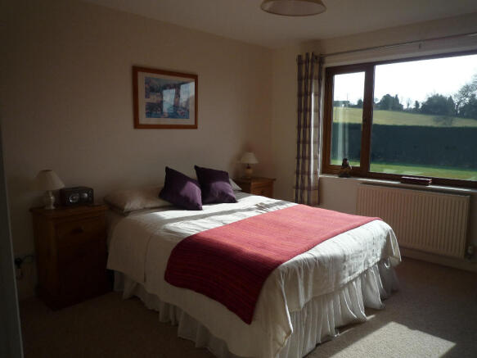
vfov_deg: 54.9
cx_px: 238
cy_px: 179
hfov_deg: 69.4
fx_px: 344
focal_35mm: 25
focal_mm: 4.4
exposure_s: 1/500
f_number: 3.2
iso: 100
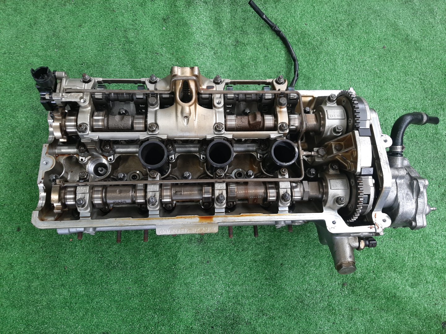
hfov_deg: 67.3
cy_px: 167
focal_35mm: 26
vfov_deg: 53.1
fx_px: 335
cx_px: 223
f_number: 1.7
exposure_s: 1/50
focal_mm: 3.93
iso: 91
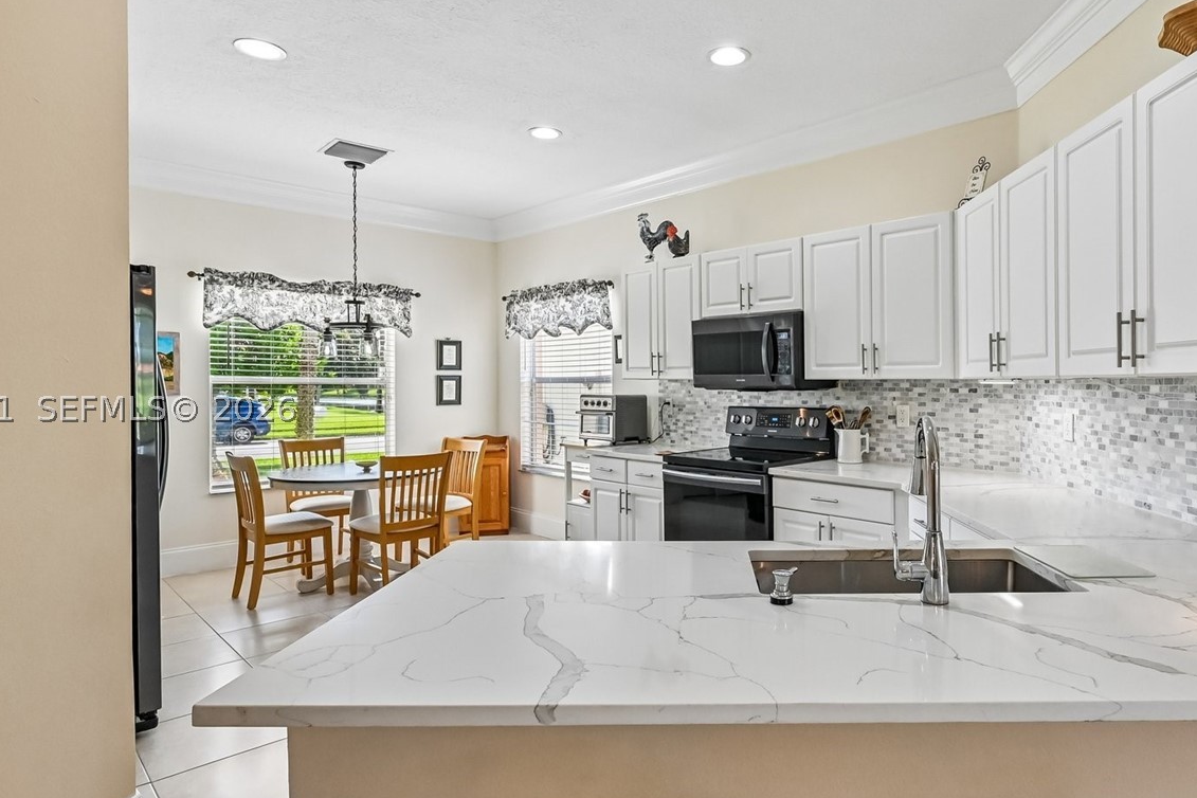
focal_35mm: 21
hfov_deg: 80.4
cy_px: 407
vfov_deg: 59.5
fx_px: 698
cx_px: 712
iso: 2500
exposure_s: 1/400
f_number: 8
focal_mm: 14
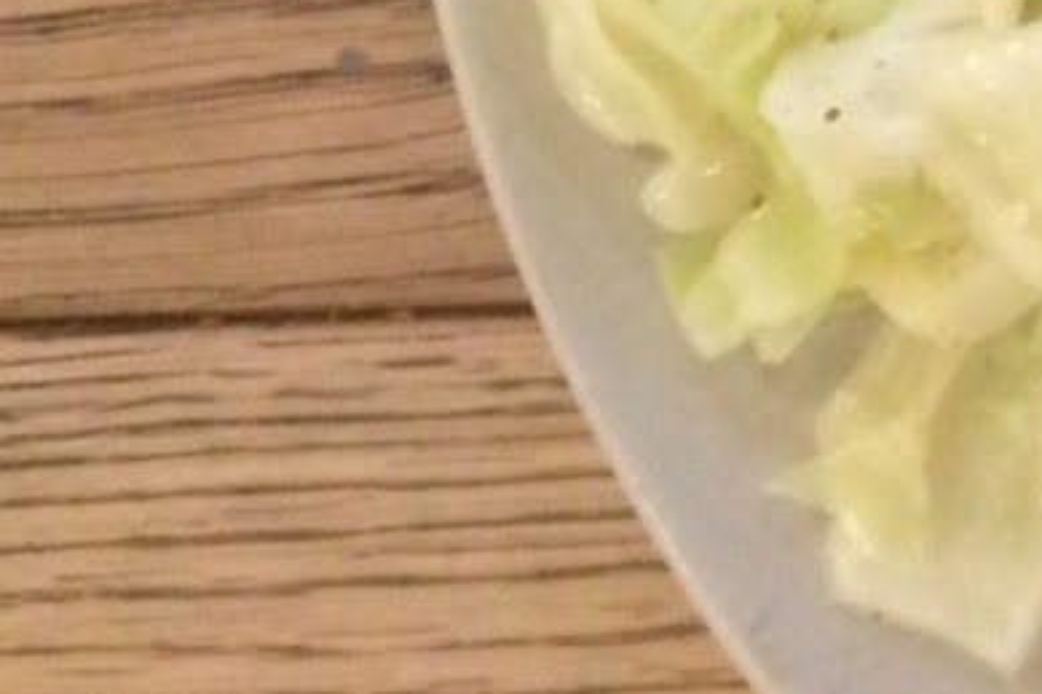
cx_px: 2014
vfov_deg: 10.6
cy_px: -402
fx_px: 3587
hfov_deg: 14.1
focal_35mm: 124
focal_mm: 4.15
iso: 320
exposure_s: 1/24
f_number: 2.2
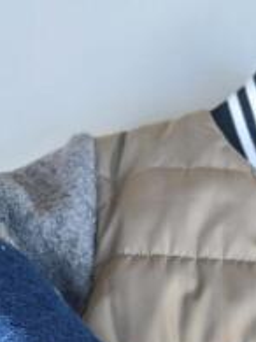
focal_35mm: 66
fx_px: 652
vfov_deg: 24.2
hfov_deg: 20.7
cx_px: 310
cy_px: 489
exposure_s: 1/100
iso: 160
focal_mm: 6.3
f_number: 1.7
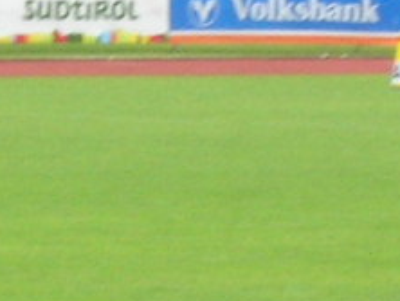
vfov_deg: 1.8
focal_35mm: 813
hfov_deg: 2.4
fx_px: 9405
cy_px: 411
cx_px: 196
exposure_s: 1/122
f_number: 8.2
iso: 200
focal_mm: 23.4
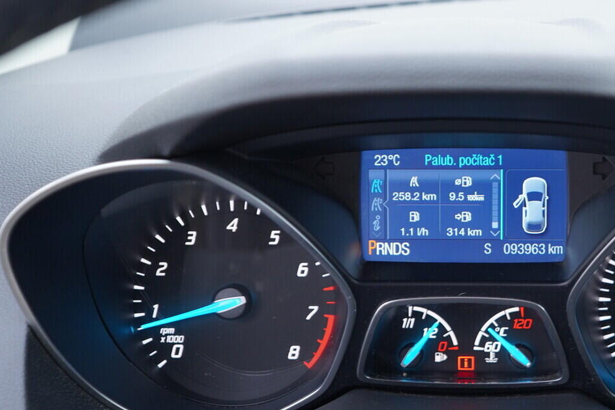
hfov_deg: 35.4
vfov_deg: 24.5
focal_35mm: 55
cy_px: 267
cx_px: 468
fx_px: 939
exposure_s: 1/40
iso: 250
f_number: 2.8
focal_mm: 24
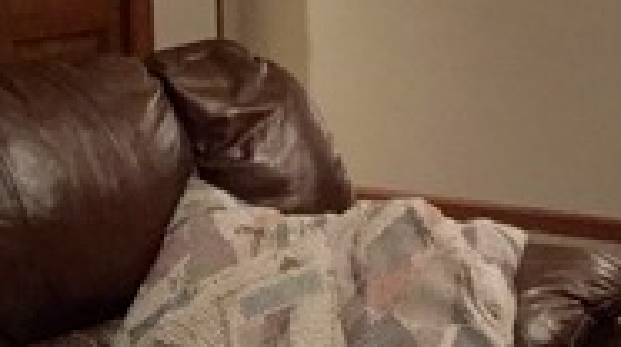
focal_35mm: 109
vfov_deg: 11.0
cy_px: 10
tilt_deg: -5.7
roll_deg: +0.0
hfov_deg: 19.3
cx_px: 548
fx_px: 1792
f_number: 2.2
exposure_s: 1/17
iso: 640
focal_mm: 4.15
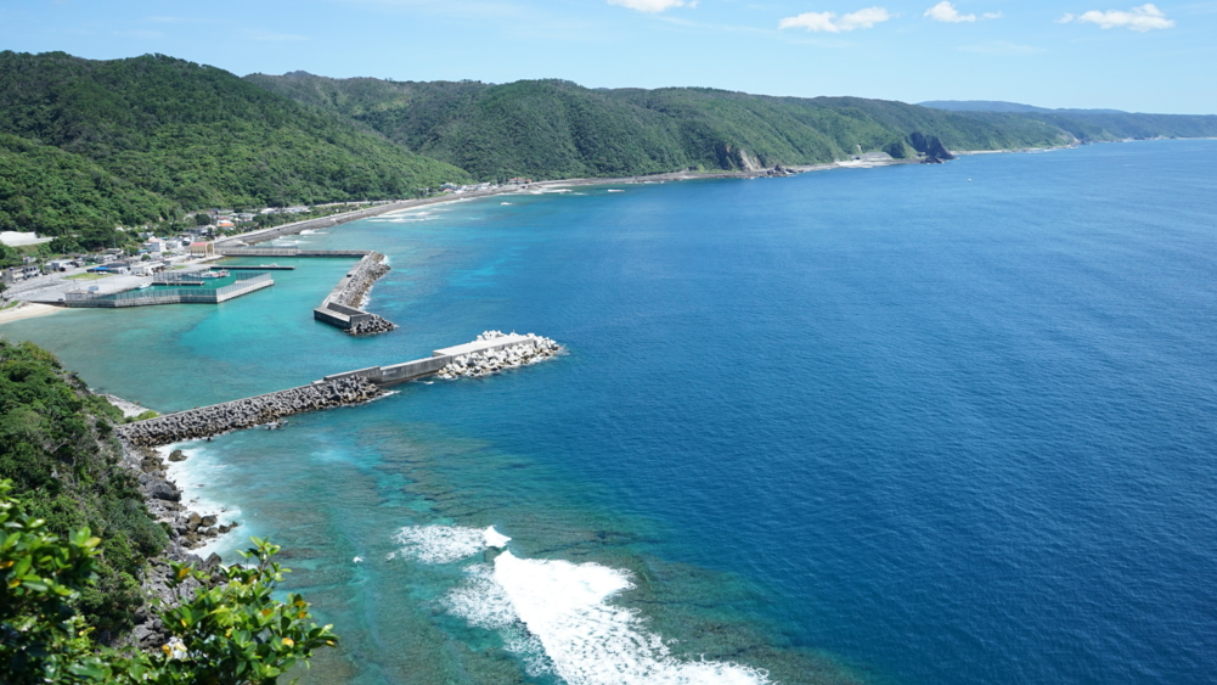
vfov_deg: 38.9
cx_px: 604
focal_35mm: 30
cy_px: 342
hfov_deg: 64.3
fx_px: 968
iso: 320
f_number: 4
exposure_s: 1/640
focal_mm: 28
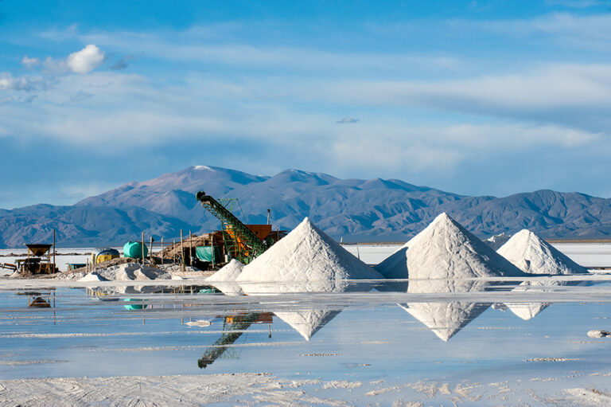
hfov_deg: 15.2
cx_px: 306
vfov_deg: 10.1
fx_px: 2290
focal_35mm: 135
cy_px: 204
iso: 200
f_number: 22
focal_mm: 135
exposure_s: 1/320
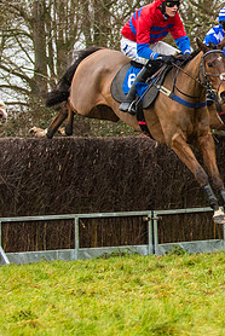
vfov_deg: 9.7
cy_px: 101
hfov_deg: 6.4
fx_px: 1982
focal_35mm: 212
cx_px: 299
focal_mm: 70
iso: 1000
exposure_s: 1/1000
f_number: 4
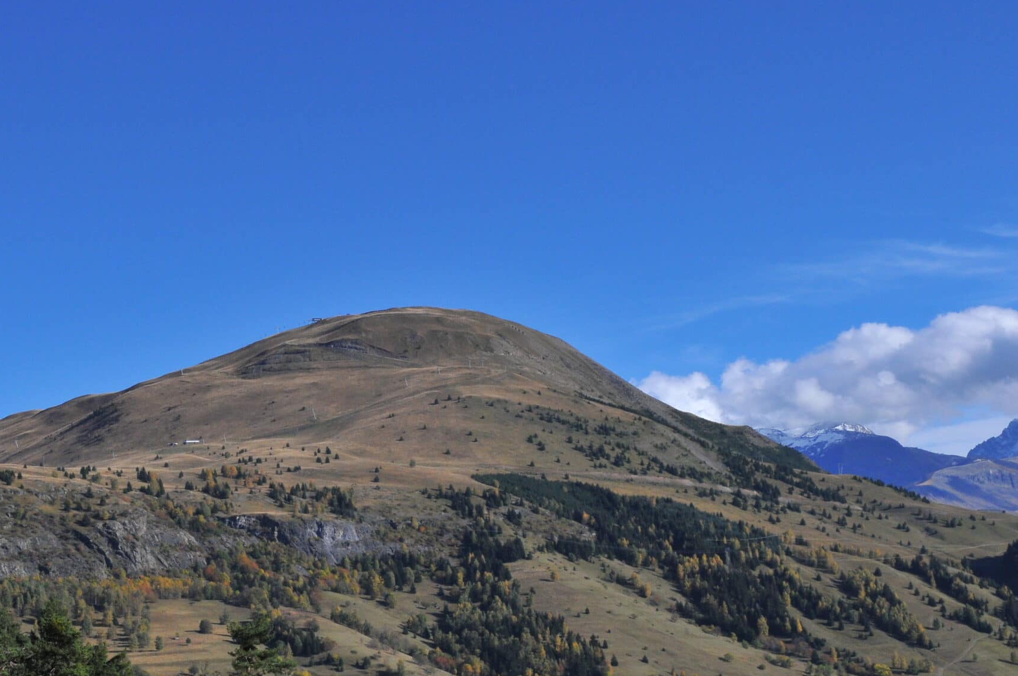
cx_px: 265
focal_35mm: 72
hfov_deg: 27.7
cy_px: 496
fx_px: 2033
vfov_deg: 18.8
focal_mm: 32
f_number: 14
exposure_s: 1/800
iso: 500
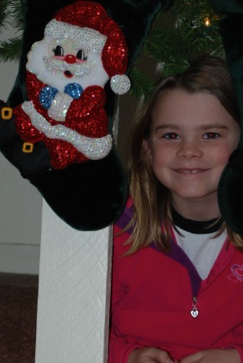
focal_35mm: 222
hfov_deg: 6.2
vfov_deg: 9.3
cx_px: 170
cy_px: 203
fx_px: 2239
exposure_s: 1/60
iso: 200
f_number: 5.6
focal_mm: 70
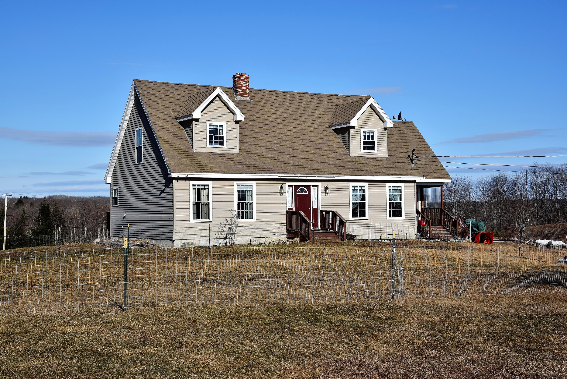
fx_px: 866
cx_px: 284
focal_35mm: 55
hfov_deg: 36.2
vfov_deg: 24.6
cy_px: 190
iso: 200
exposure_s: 1/500
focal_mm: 55
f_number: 11
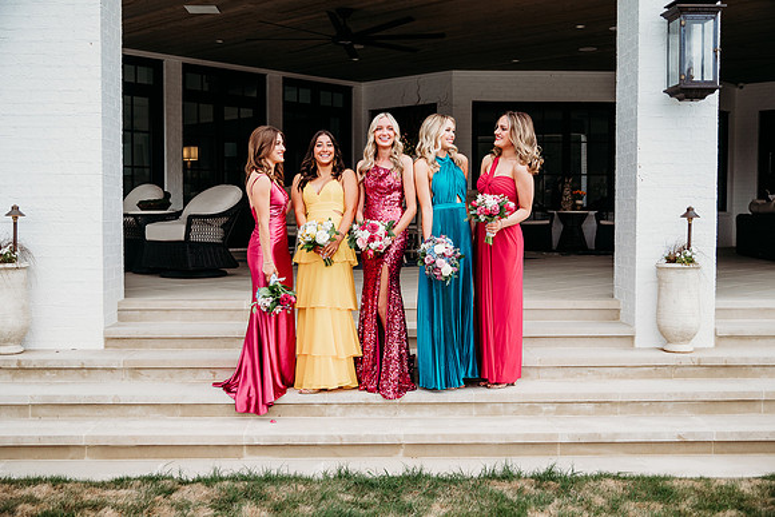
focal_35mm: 40
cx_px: 388
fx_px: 861
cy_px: 258
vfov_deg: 33.4
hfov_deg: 48.4
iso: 250
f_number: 4
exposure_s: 1/320
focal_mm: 40
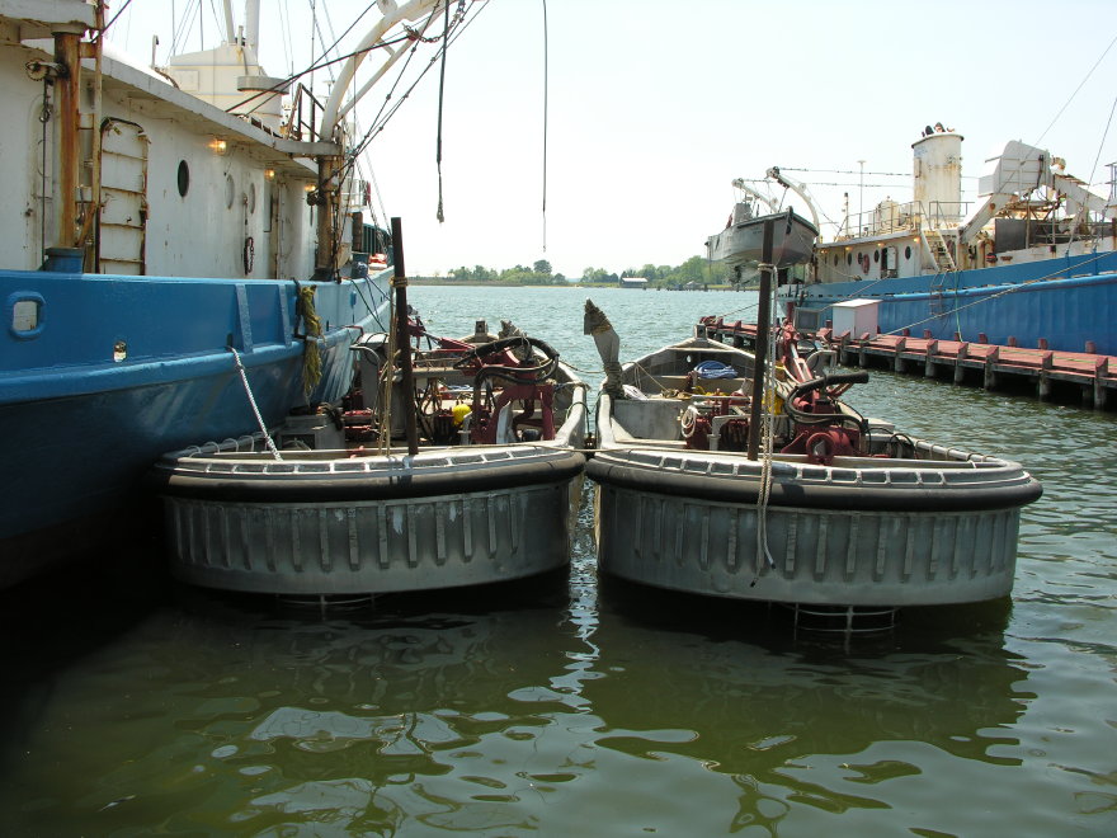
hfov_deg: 52.6
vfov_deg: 40.7
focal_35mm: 35
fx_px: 1129
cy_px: 419
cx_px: 558
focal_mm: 8.9
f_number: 6.3
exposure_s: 1/177
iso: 50
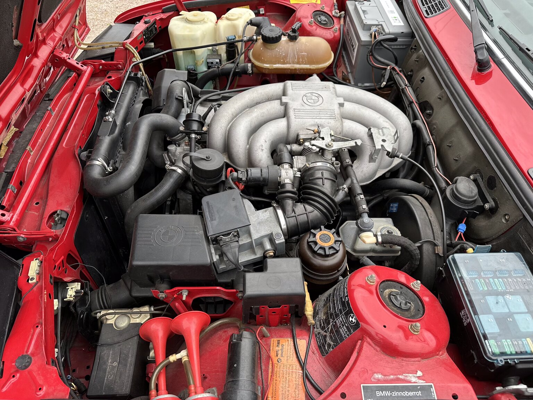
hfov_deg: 71.6
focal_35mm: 24
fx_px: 370
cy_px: 200
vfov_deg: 56.8
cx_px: 266
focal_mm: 6.86
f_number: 1.78
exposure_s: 1/204
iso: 64
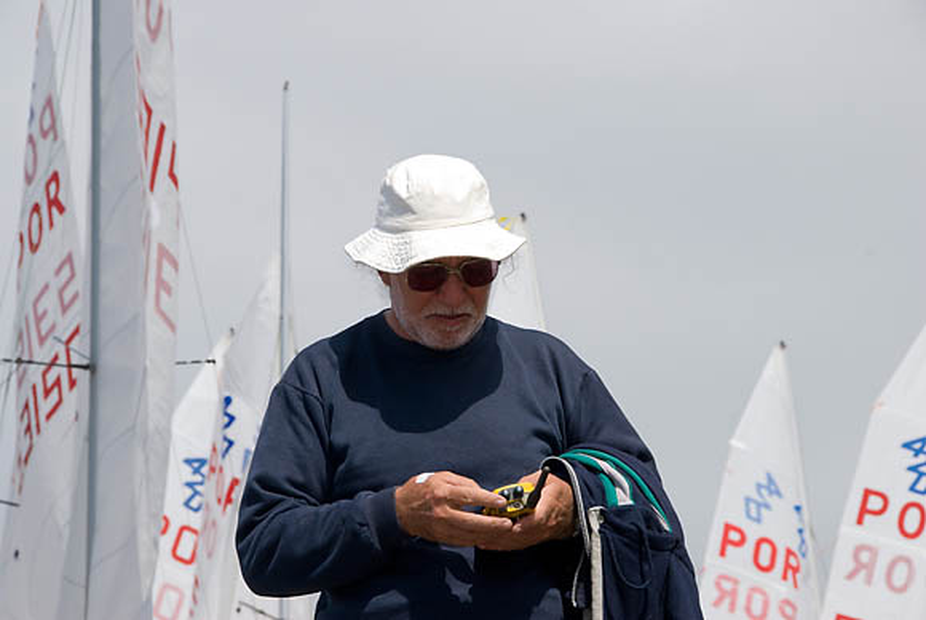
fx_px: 4055
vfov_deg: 8.7
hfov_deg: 13.0
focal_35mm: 158
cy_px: 310
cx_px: 463
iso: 200
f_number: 16
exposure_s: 1/250
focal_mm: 105
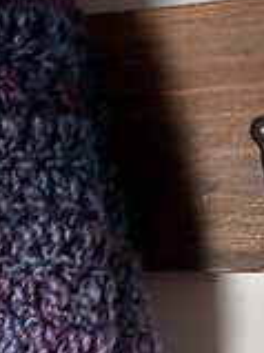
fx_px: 1110
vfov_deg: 17.7
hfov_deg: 12.3
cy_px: 337
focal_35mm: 109
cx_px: -232
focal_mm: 4
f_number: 1.8
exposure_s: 1/33
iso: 250
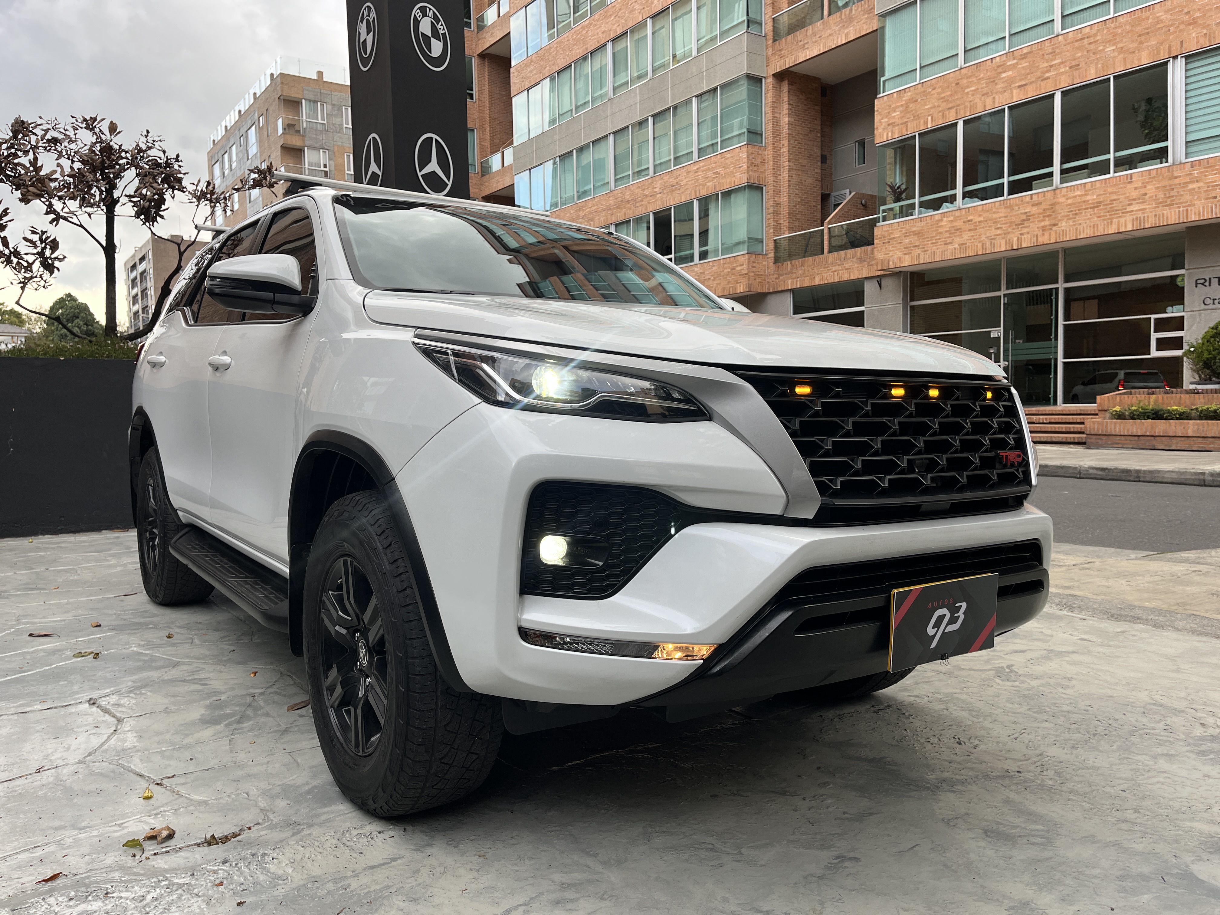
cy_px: 458
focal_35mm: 26
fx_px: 916
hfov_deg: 67.3
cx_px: 610
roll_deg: +1.2
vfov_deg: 53.1
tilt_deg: -2.5
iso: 50
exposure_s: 1/337
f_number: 1.6
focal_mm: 5.1
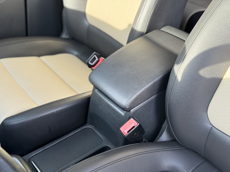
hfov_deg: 39.7
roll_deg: +2.5
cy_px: 86
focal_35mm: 48
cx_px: 115
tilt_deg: -38.2
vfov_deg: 30.3
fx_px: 319
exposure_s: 1/172
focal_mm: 6.76
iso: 80
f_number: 1.78
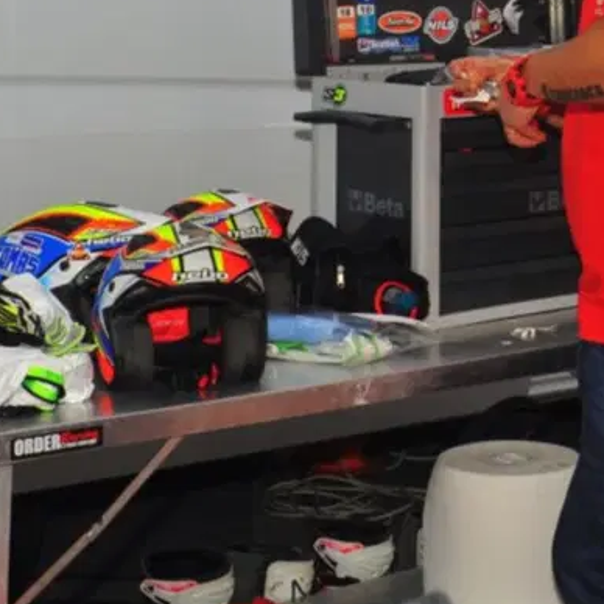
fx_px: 2073
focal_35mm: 105
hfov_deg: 16.3
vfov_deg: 16.3
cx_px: 564
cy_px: 9
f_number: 13
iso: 800
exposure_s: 1/320
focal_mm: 40
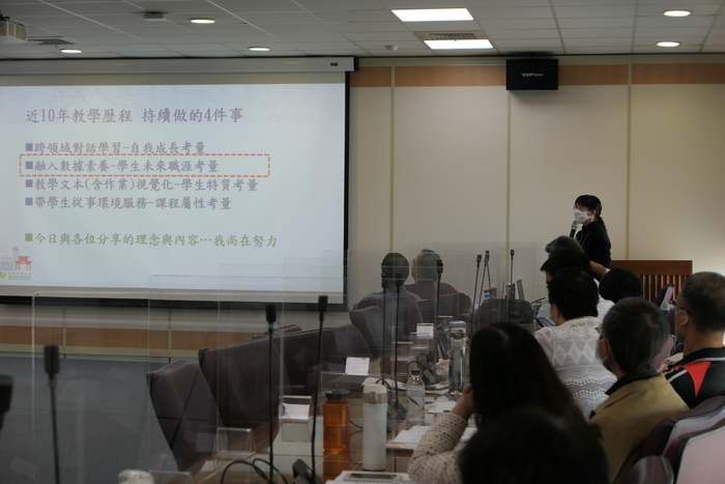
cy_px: 242
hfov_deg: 28.1
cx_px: 362
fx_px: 1450
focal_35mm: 72
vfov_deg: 18.9
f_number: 2.8
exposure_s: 1/125
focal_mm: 26.4
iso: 200
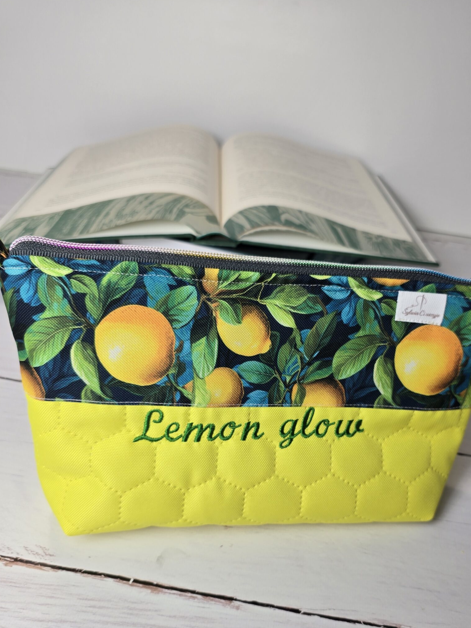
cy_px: 377
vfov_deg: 61.1
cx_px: 278
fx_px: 526
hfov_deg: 48.0
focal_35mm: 29
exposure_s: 1/144
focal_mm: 6.3
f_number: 1.7
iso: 12
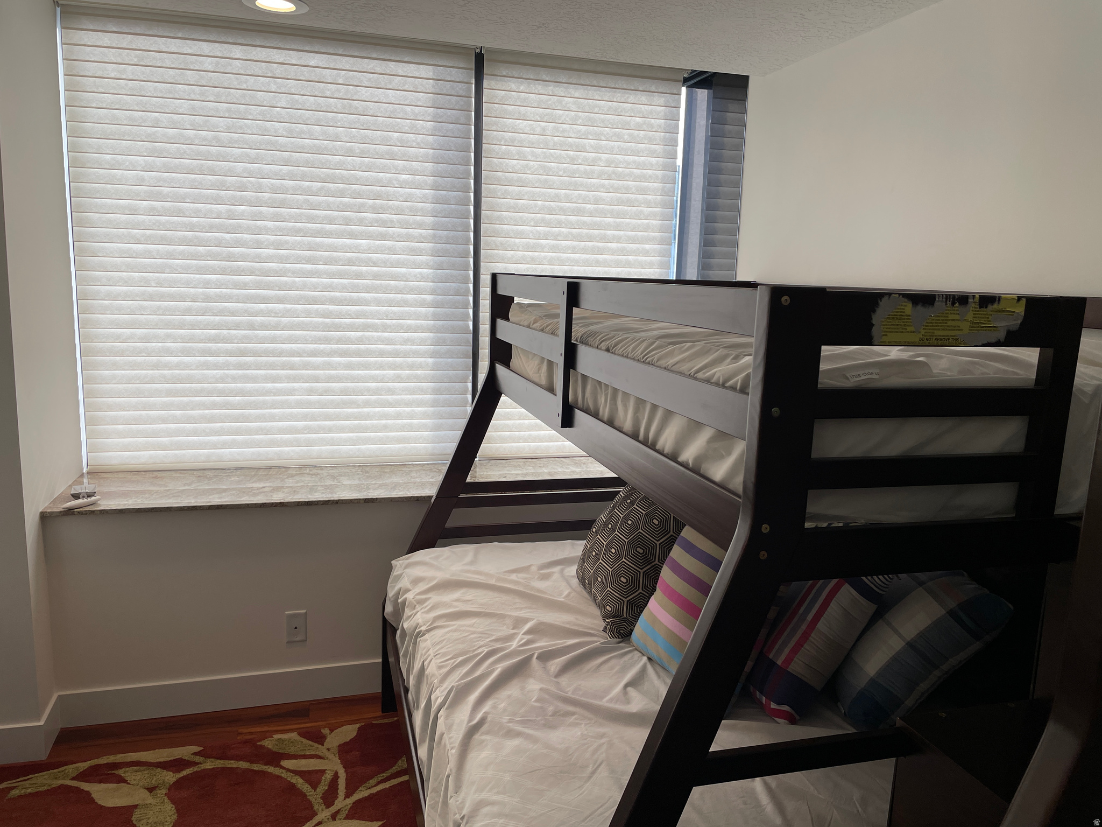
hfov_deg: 67.3
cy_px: 414
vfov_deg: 53.1
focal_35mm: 26
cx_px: 551
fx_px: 828
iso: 32
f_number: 1.6
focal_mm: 4.2
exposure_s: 1/203
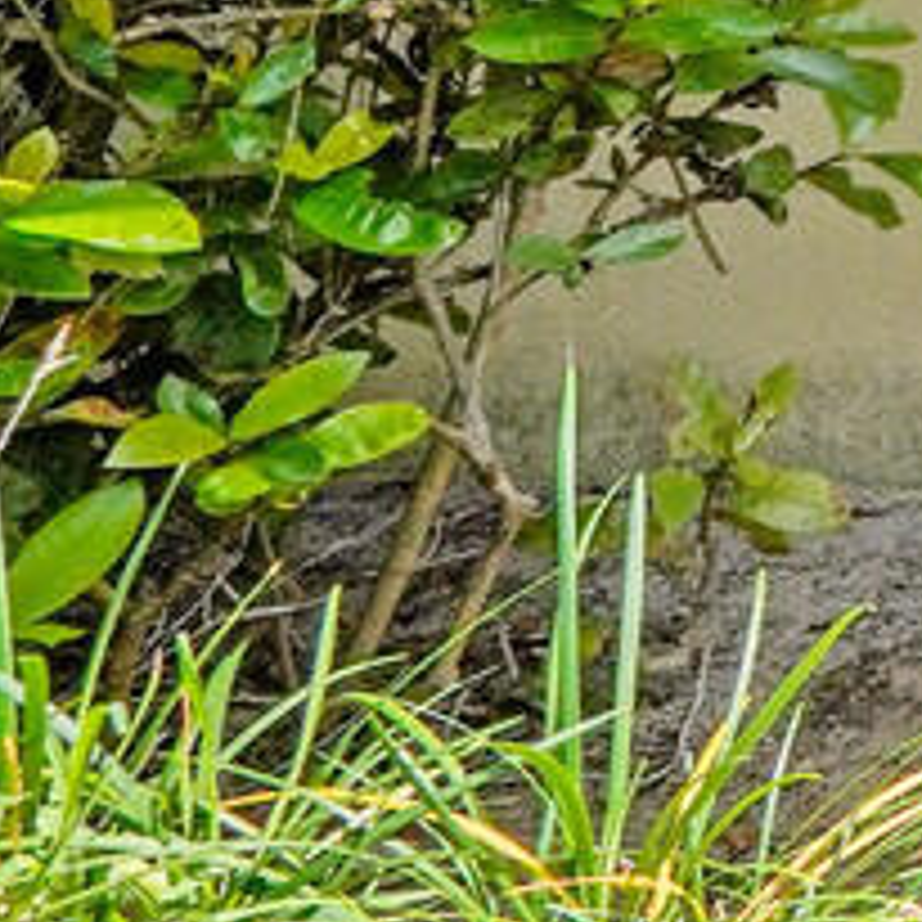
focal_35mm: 106
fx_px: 3194
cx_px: 3544
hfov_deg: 8.6
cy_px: -751
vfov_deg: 14.4
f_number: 8
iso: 800
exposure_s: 1/1250
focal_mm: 16
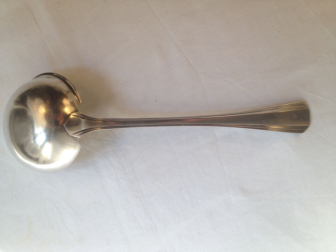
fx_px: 340
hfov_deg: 52.6
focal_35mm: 35
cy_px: 126
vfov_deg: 40.7
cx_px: 168
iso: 50
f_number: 2.4
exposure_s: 1/223
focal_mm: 4.28
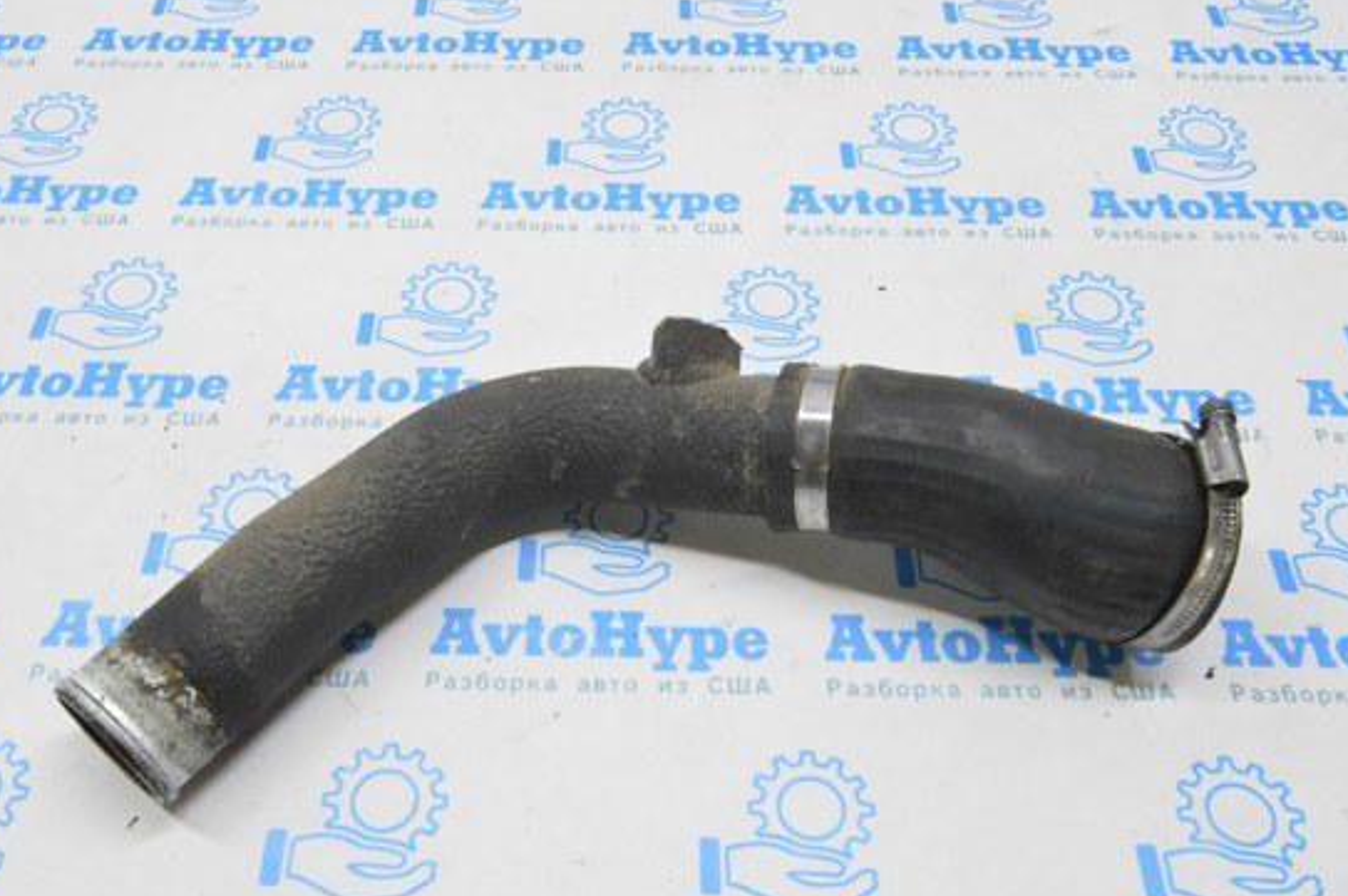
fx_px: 1257
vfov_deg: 39.2
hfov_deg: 56.3
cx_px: 601
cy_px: 480
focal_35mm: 34
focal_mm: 19
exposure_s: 1/15
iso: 6400
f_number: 20
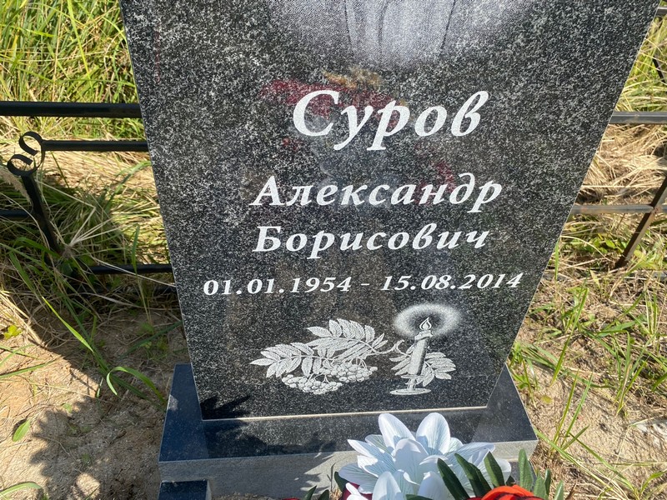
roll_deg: -2.8
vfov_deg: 53.1
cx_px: 334
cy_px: 250
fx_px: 501
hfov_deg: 67.3
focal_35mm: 26
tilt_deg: -40.2
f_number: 1.8
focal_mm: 4.25
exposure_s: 1/1653
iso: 32
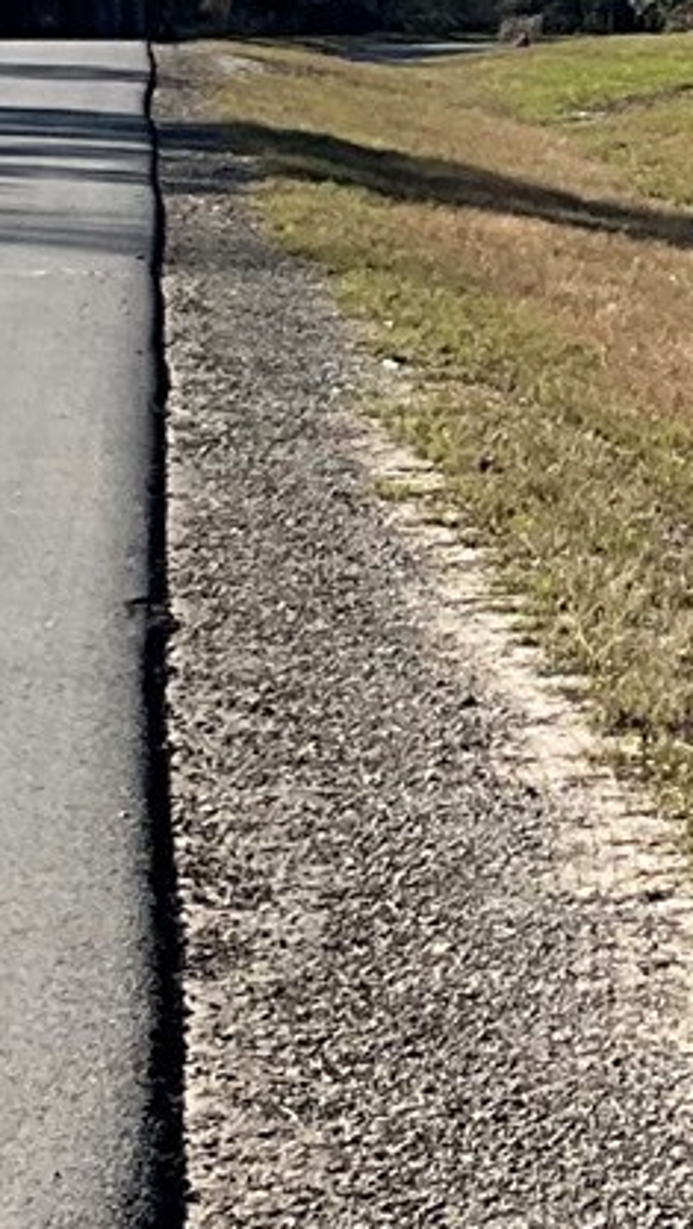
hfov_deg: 7.8
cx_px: 752
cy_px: 139
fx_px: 5056
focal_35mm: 155
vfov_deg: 13.7
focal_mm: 3
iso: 25
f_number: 1.8
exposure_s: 1/1984
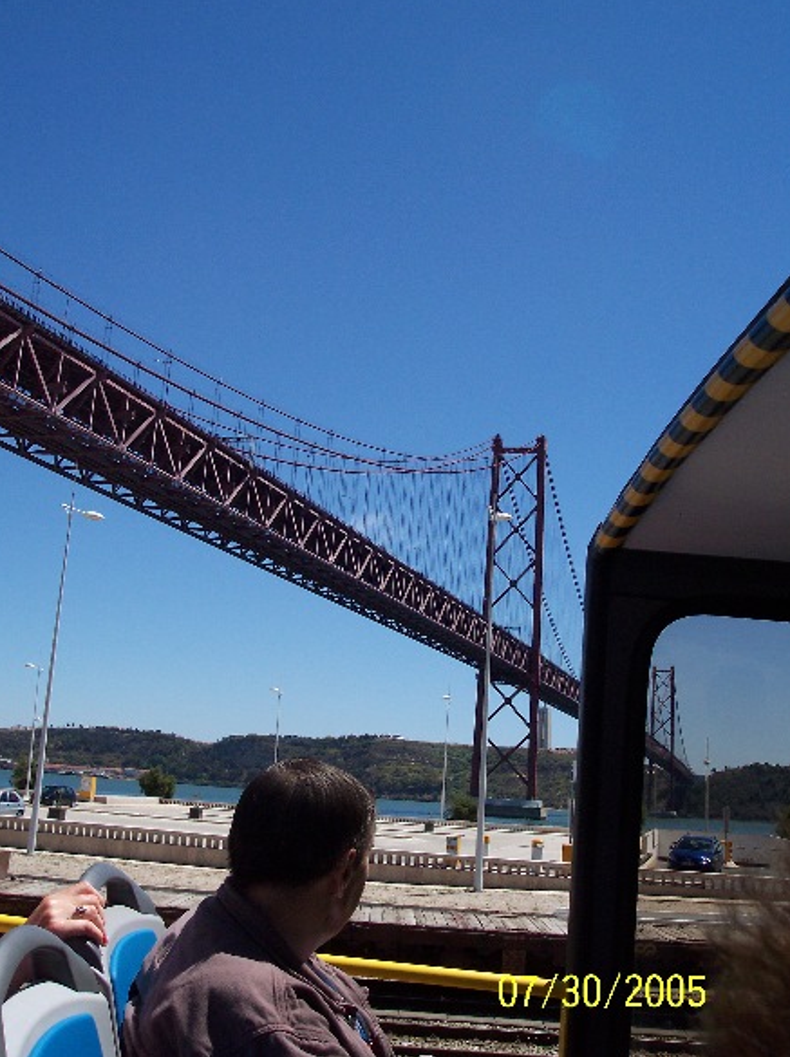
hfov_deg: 36.7
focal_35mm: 39
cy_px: 520
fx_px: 1190
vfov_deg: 47.9
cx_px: 386
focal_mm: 8
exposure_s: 1/1000
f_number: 4.8
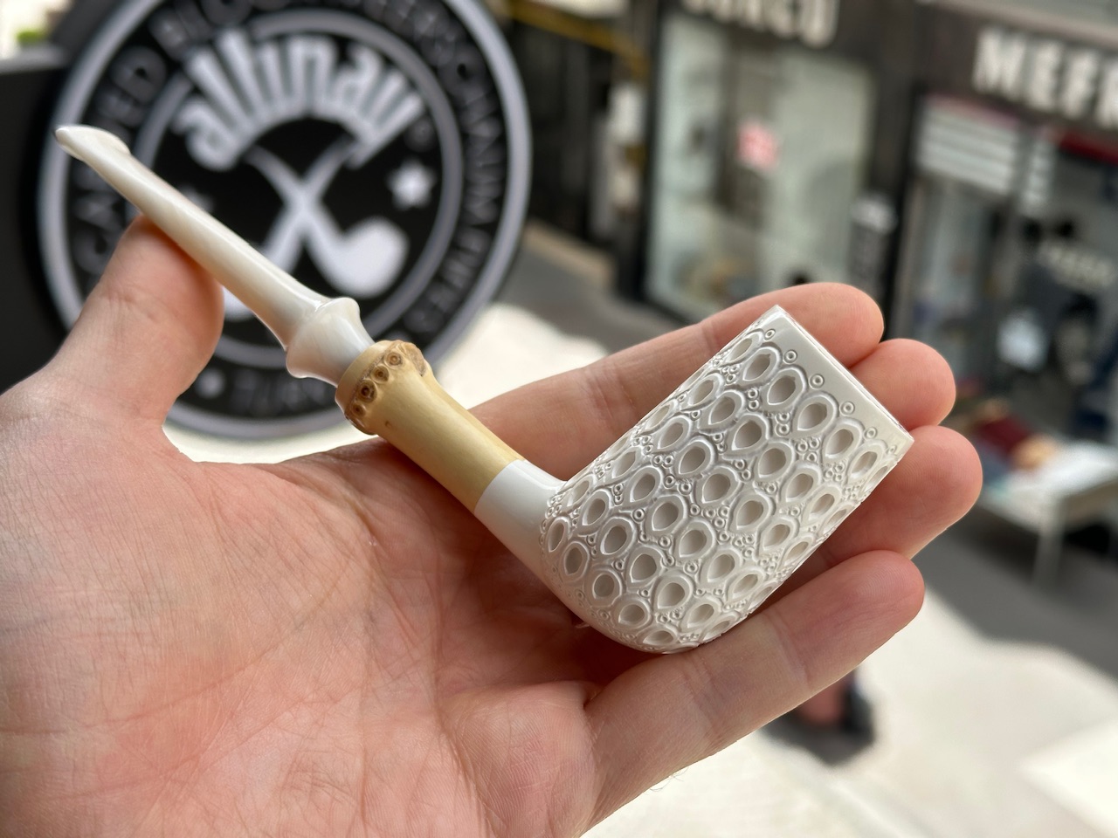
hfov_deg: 39.7
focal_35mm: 48
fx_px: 1550
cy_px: 419
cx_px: 559
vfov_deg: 30.3
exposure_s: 1/1305
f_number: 1.78
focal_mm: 6.86
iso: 64
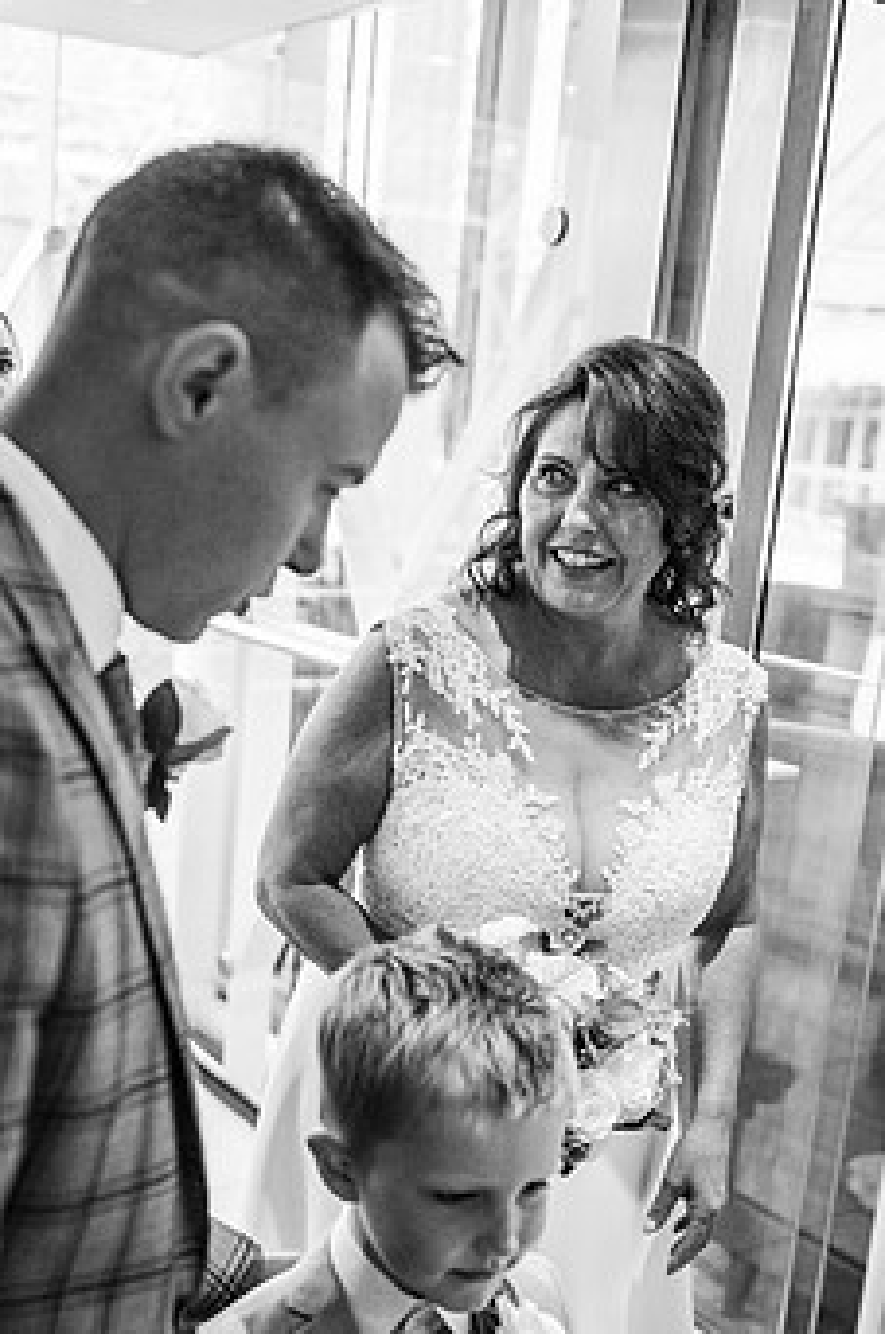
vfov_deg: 42.6
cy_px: 807
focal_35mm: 46
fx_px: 1701
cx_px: 345
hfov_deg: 29.1
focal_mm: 35
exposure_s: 1/200
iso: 1800
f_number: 2.8
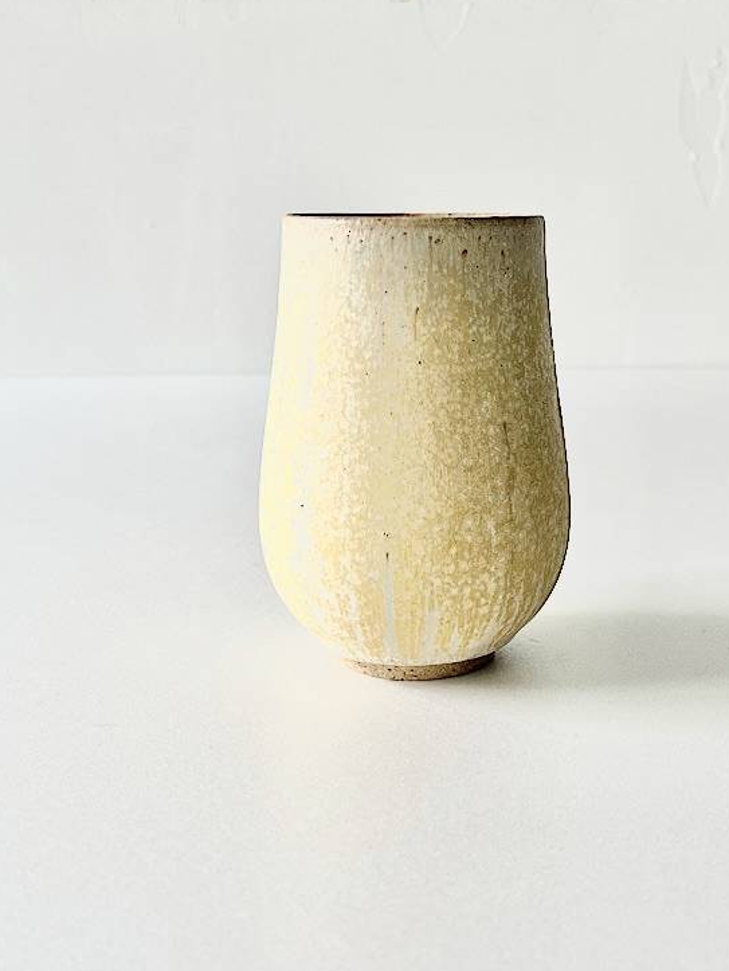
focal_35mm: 46
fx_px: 1291
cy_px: 422
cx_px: 426
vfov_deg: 41.1
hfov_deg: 31.5
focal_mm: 5.1
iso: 100
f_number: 1.6
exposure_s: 1/122
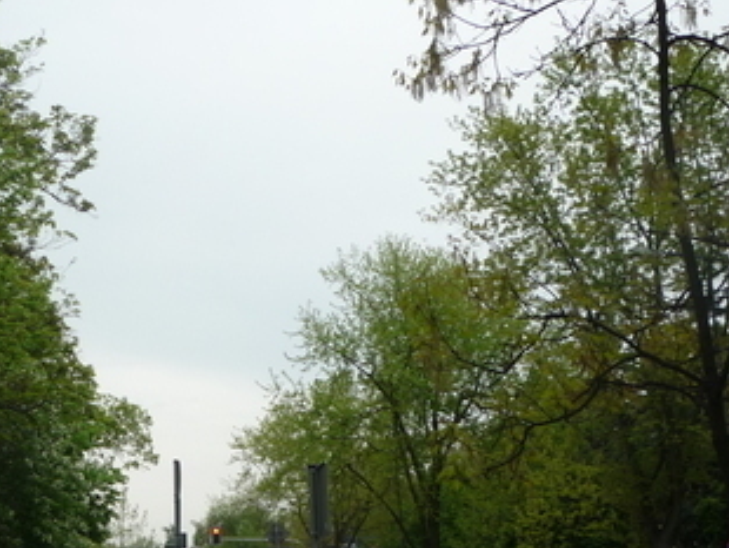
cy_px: 386
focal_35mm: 66
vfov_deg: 22.1
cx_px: 195
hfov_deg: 29.0
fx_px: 1391
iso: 125
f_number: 4
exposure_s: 1/250
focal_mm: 5.2
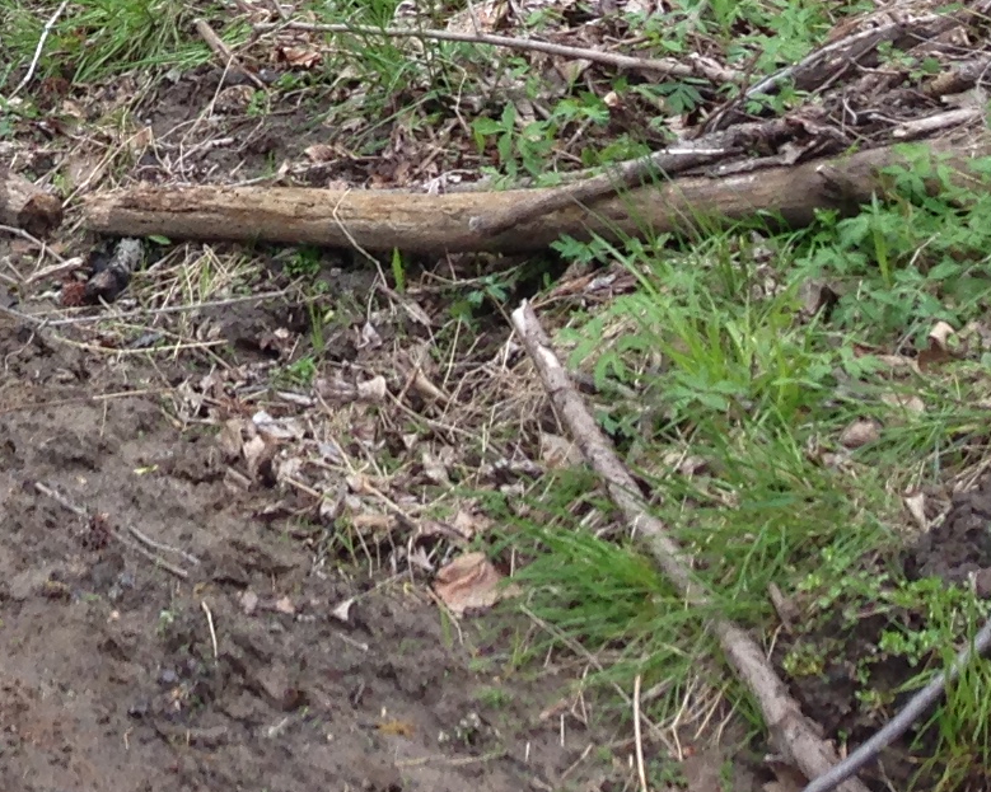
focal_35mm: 135
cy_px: -608
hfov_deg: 12.9
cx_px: -786
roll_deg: -0.7
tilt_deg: -6.6
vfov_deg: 10.8
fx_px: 3959
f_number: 2.4
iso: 50
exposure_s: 1/120
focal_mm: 4.12
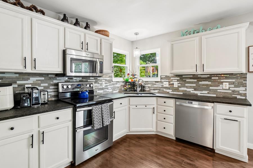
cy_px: 81
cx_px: 113
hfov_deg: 92.9
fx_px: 119
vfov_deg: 70.4
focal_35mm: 17
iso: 400
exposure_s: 1/6
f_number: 8
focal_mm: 10
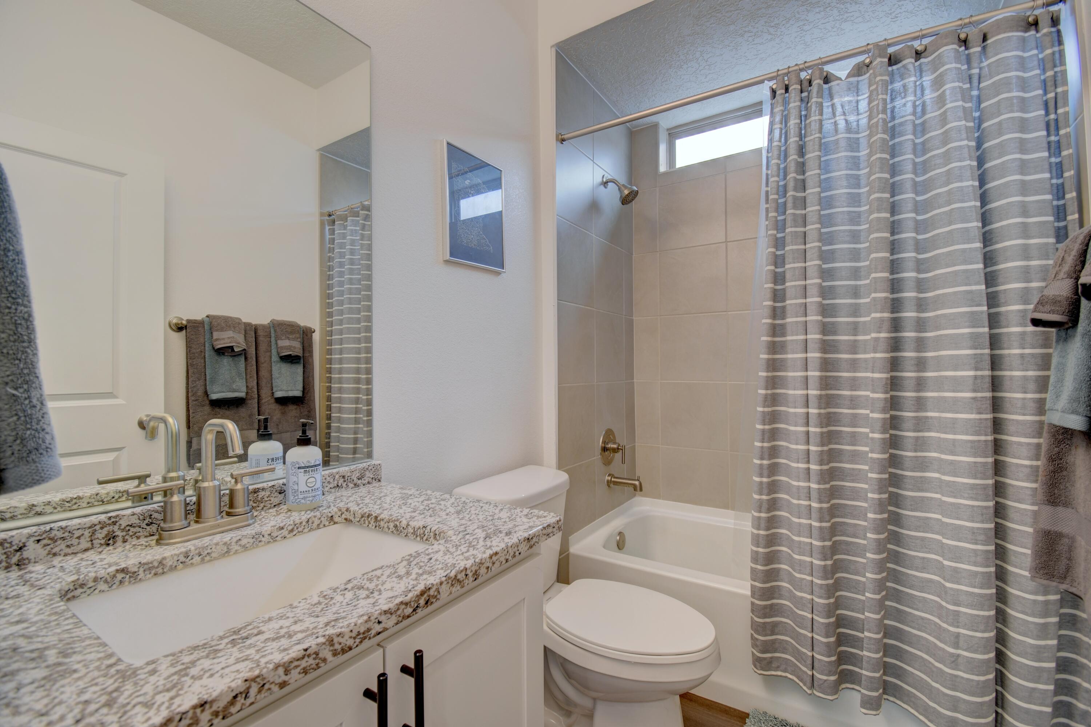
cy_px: 364
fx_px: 454
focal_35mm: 15
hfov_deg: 100.4
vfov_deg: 77.3
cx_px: 546
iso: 160
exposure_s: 1/13
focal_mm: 10
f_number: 5
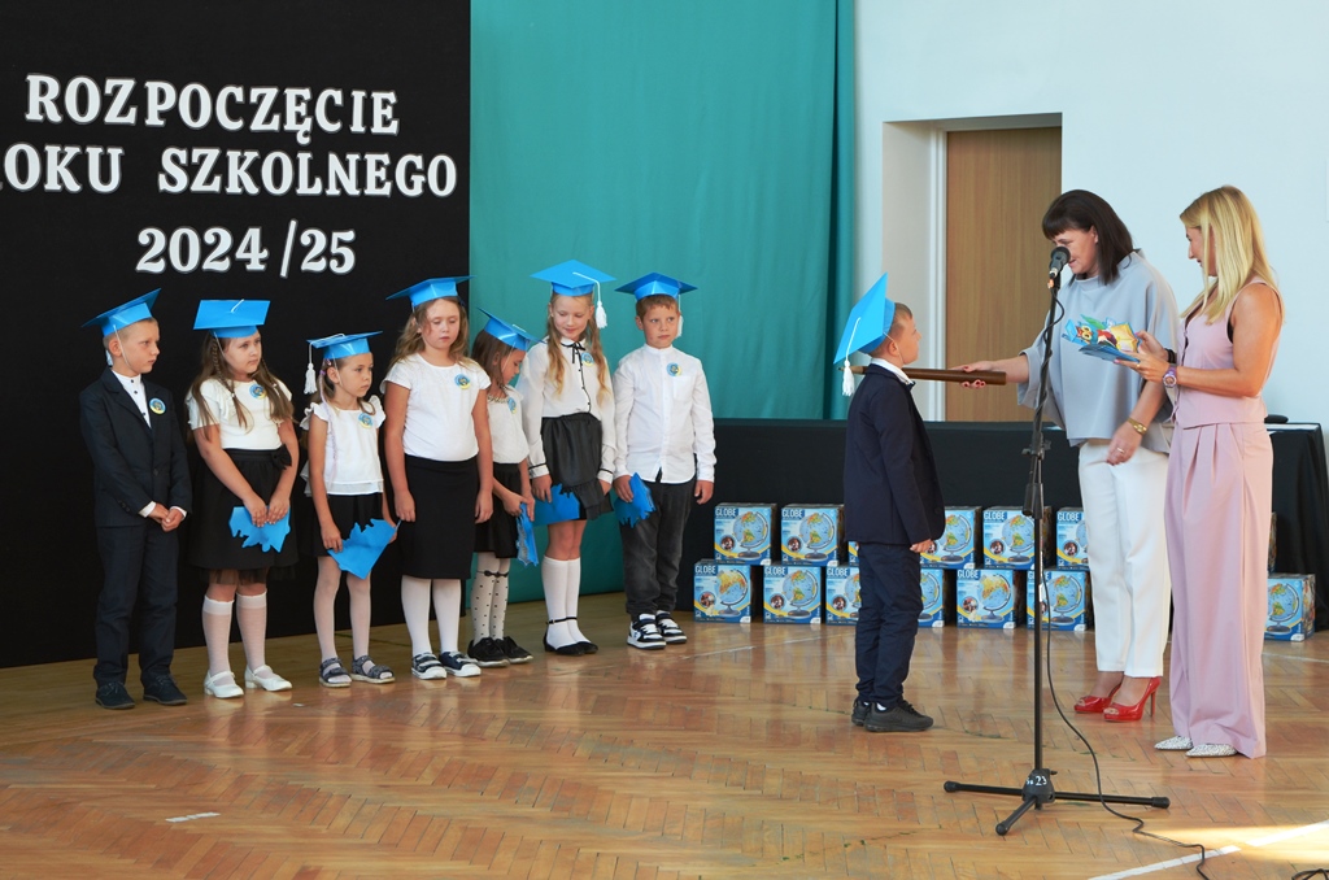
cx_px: 664
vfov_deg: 17.4
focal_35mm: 78
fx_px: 2873
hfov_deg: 26.0
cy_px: 440
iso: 400
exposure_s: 1/80
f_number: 5.6
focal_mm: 52
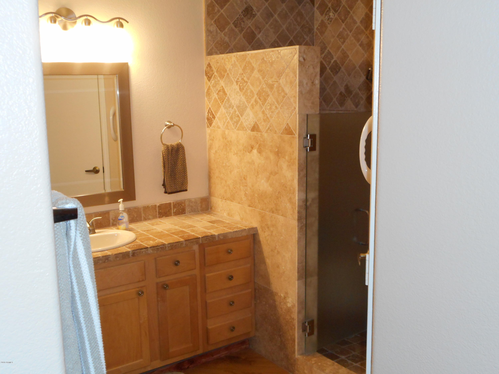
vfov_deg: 36.8
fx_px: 562
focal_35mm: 39
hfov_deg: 47.9
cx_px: 250
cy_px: 187
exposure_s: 1/30
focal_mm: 6.9
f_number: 4.5
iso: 360
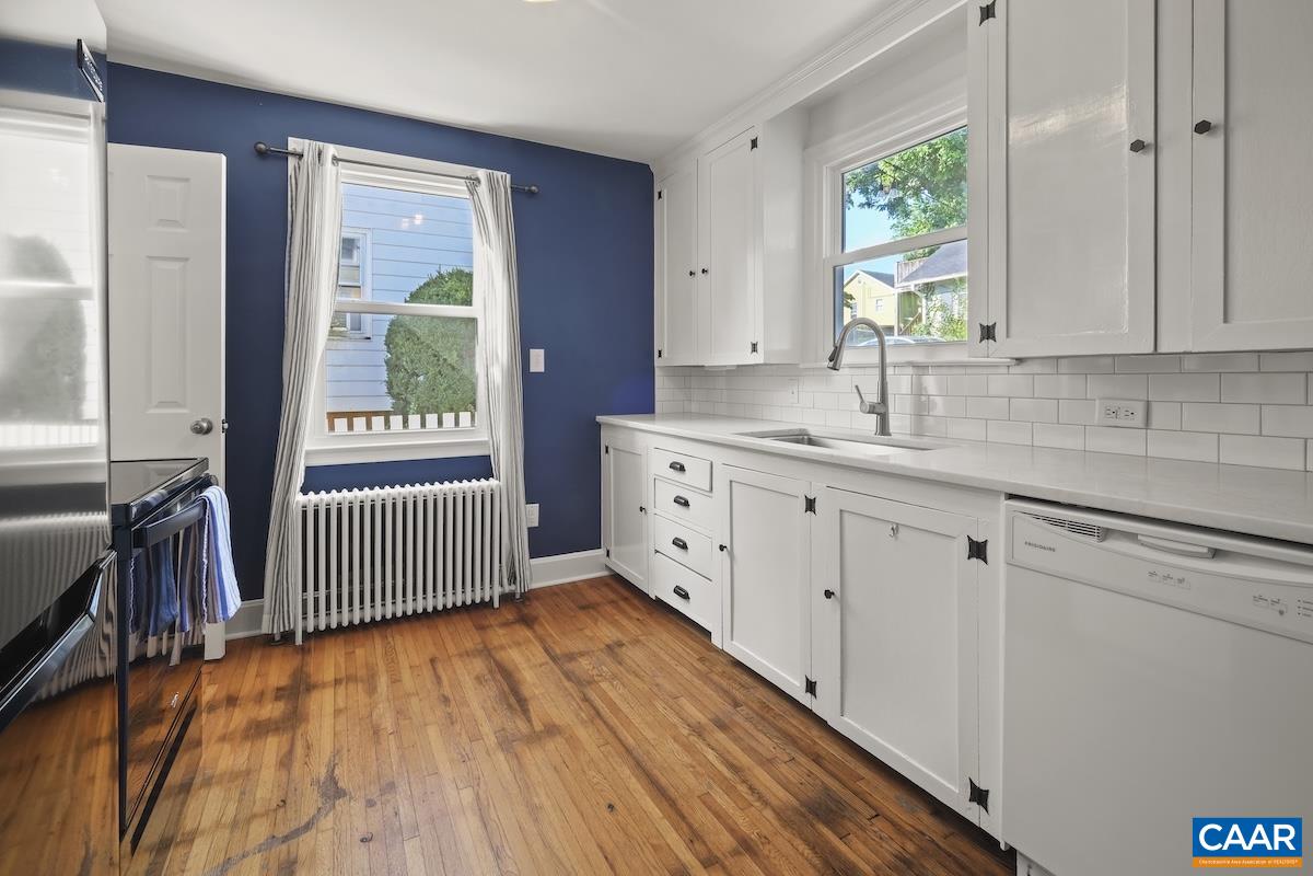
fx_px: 547
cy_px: 438
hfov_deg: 100.4
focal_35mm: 15
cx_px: 656
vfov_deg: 77.3
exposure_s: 1.1
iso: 400
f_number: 11
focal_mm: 10
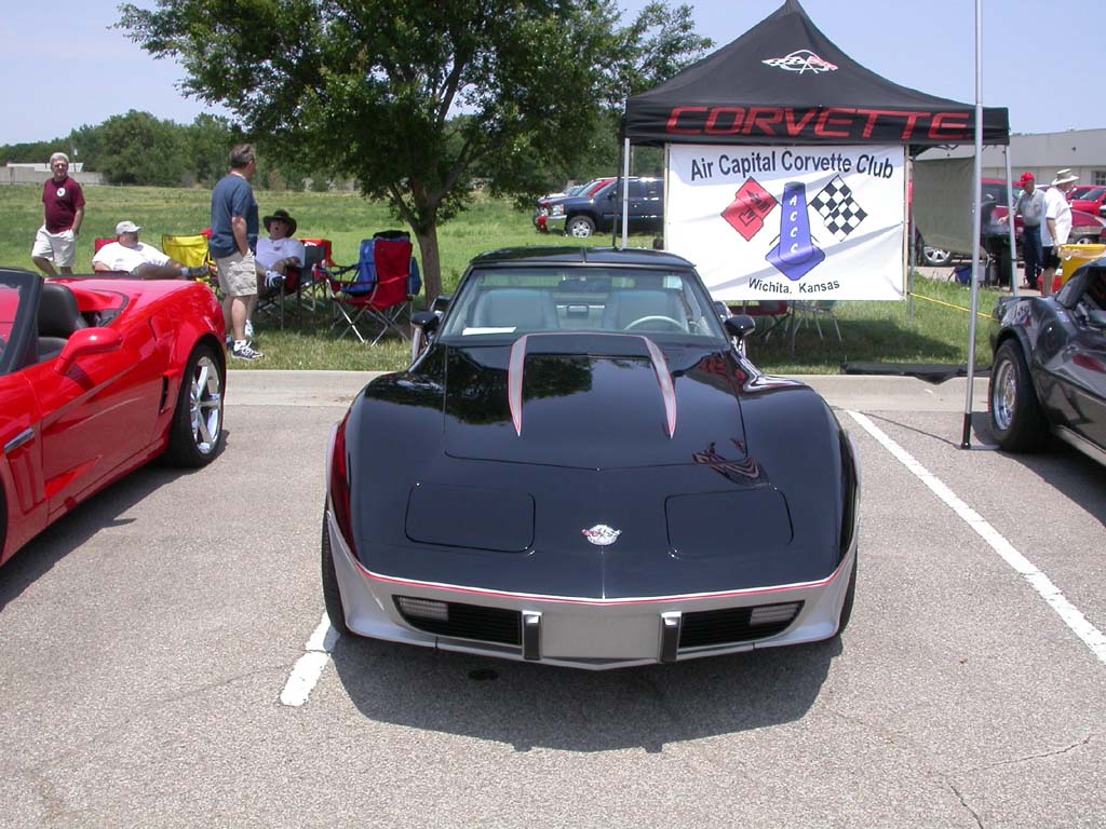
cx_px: 553
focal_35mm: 38
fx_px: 1214
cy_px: 414
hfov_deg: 49.0
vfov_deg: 37.7
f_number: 7.5
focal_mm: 7.85
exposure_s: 1/282
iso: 100
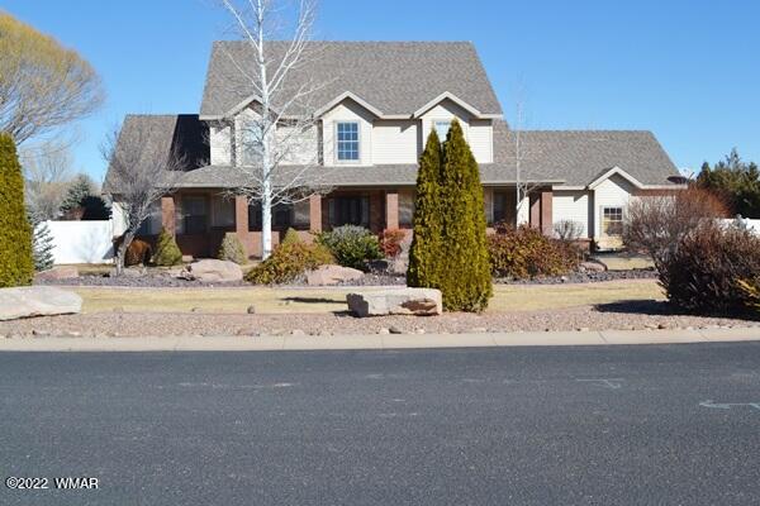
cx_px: 380
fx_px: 823
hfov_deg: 49.6
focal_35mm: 39
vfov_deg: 34.2
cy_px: 253
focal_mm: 26
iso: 100
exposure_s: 1/320
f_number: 9
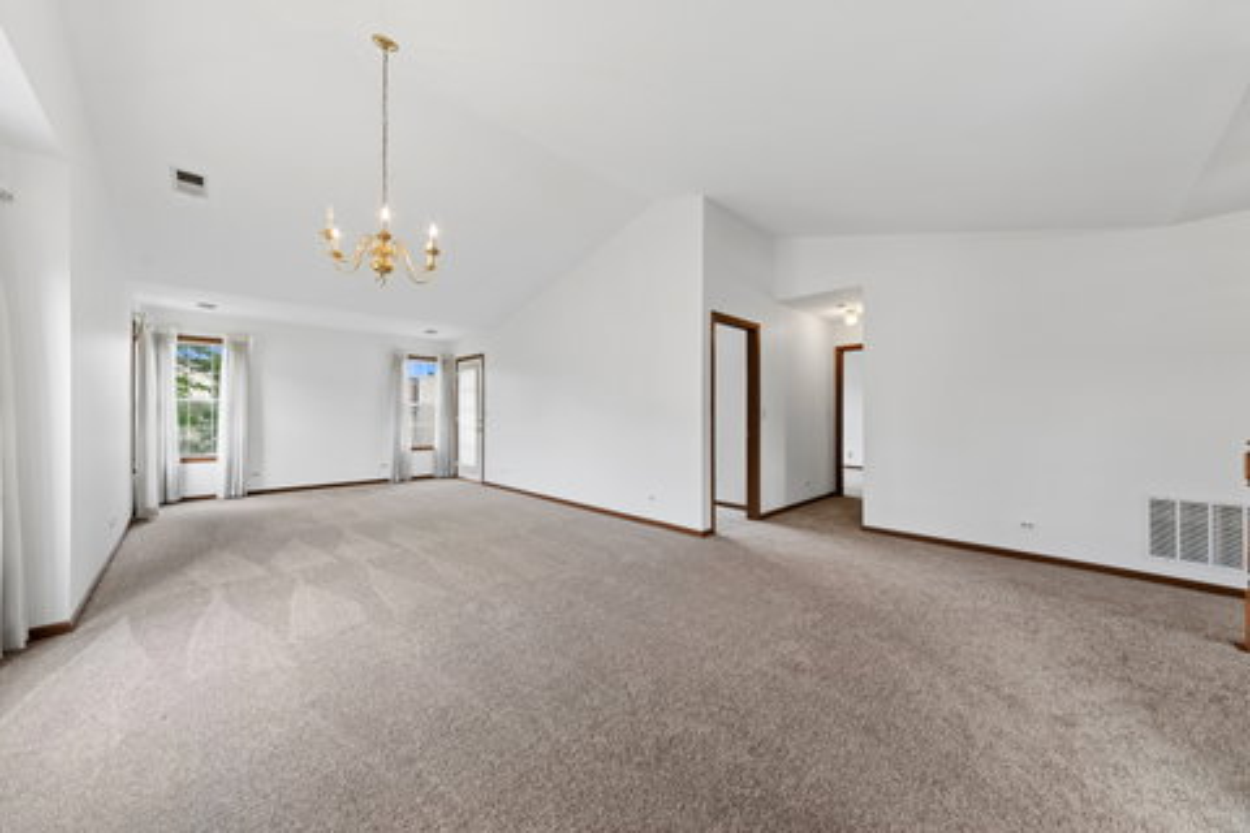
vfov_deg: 90.0
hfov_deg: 112.6
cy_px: 416
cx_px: 625
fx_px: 417
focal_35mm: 12
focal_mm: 12
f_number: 9
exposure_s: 1/20
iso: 160
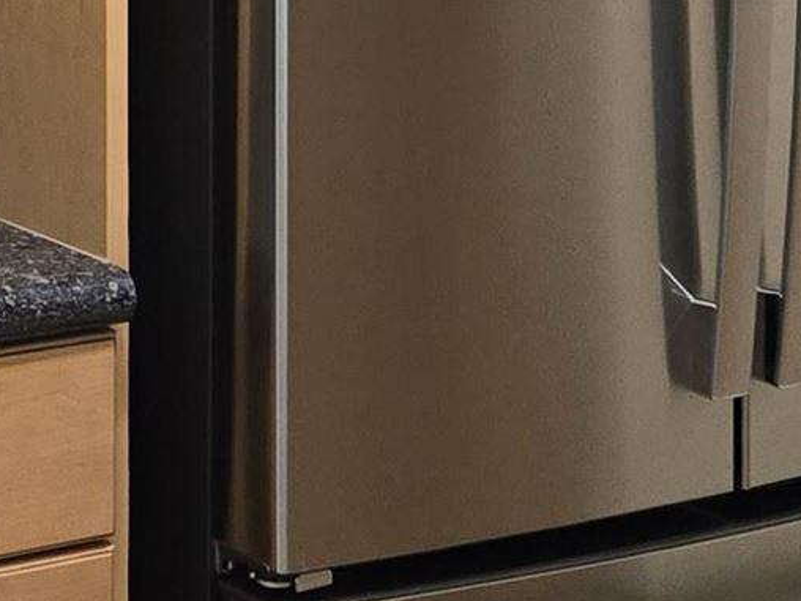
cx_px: -120
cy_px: -429
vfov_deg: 10.2
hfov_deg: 13.8
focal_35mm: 139
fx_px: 3216
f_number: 1.8
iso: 640
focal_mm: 5.4
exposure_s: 1/120
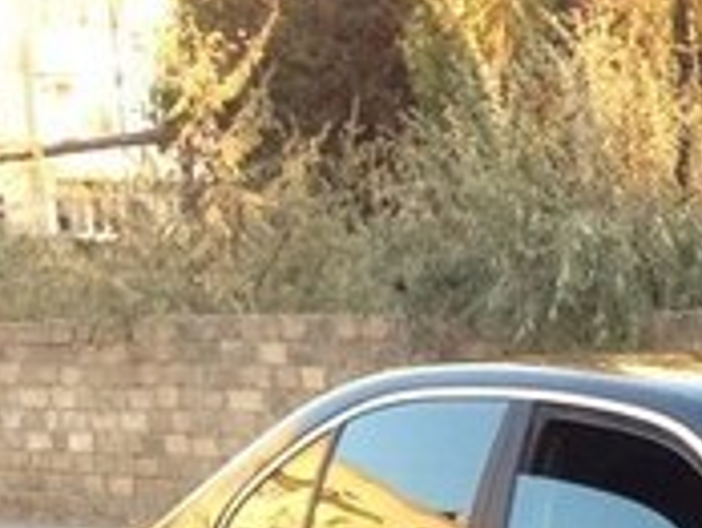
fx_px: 2538
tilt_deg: -13.8
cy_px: 961
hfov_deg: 14.5
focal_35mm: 125
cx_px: 1097
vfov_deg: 11.1
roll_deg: -0.4
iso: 80
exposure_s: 1/120
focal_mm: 4.12
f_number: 2.4
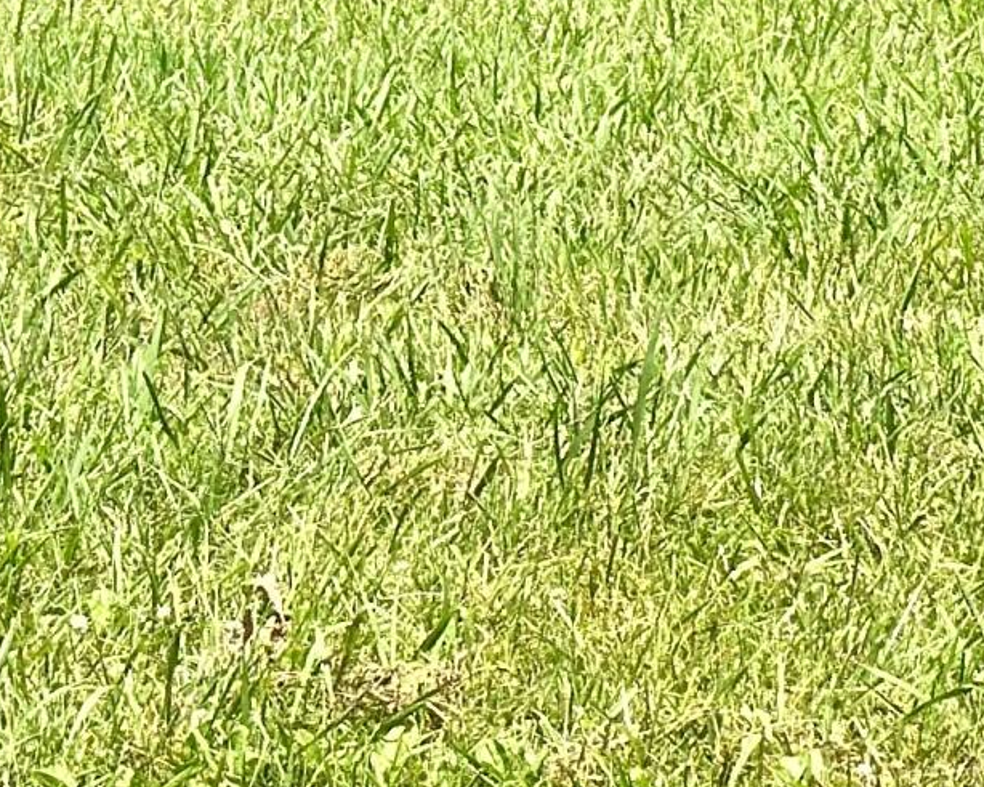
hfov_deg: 8.4
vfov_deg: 6.5
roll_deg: -0.3
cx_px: 511
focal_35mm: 229
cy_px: -930
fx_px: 6668
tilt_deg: +5.4
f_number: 1.78
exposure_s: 1/1695
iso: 80
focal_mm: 6.86
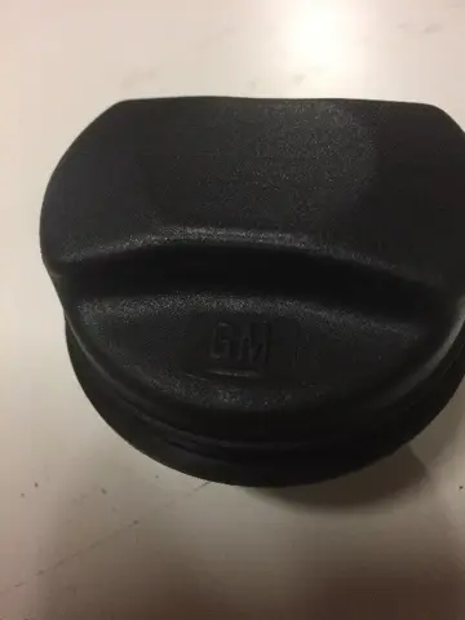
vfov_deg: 61.7
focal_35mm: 29
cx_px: 232
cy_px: 310
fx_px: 519
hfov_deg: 48.2
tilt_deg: -53.3
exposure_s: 1/20
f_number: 2.2
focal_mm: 4.15
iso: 250
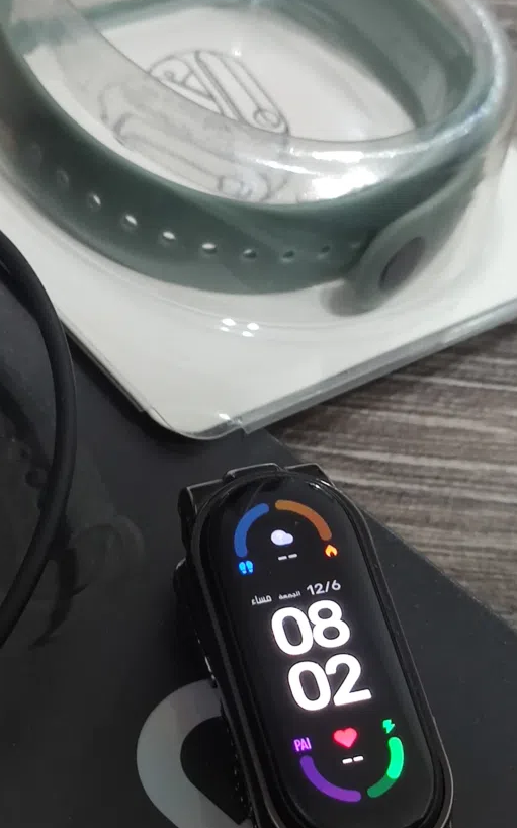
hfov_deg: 14.2
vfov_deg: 22.5
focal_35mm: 92
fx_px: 2075
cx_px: 150
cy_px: 558
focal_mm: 4.77
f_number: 1.75
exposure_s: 1/20
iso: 1209
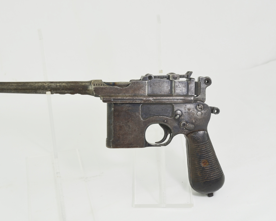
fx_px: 471
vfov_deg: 26.4
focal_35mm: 58
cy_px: 109
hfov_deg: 32.7
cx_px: 132
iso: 200
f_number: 6.3
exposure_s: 1/160
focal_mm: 31
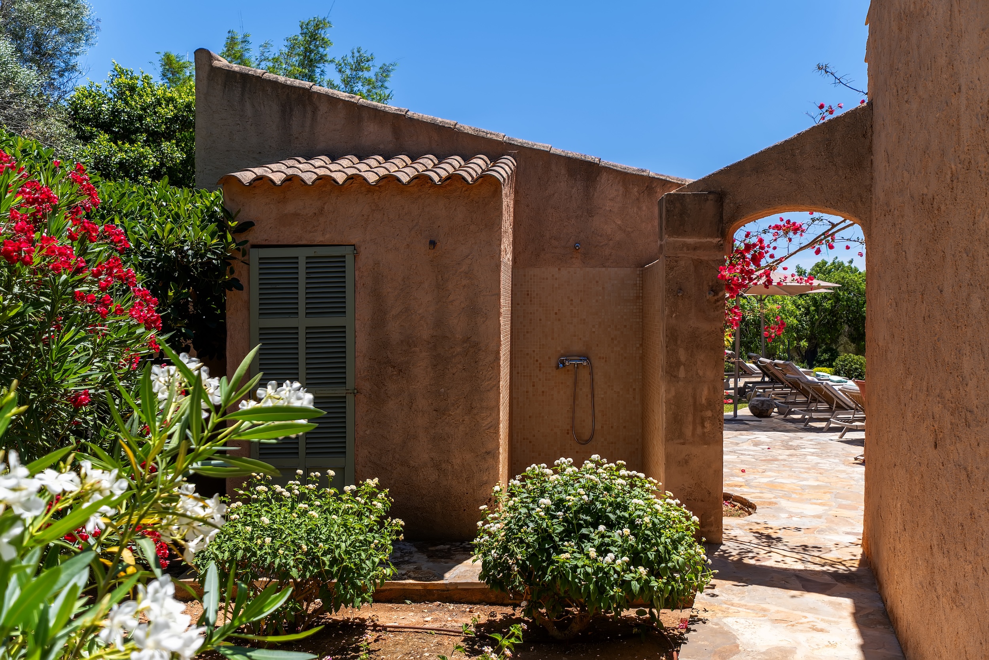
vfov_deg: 45.0
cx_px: 494
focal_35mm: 29
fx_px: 797
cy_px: 330
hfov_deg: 63.7
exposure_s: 1/2700
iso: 160
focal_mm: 19.1
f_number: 4
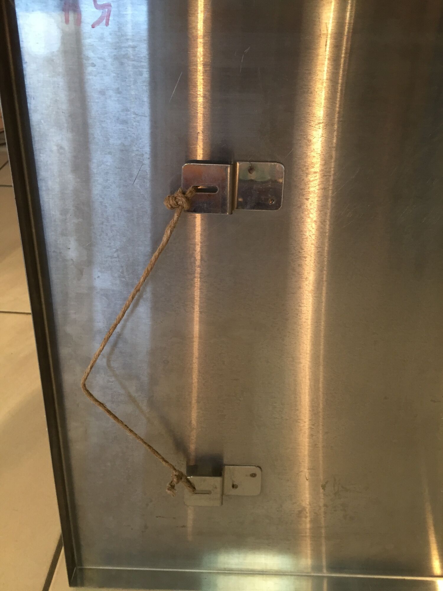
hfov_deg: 48.2
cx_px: 222
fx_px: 495
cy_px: 296
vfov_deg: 61.7
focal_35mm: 29
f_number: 2.2
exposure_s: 1/33
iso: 125
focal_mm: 4.15
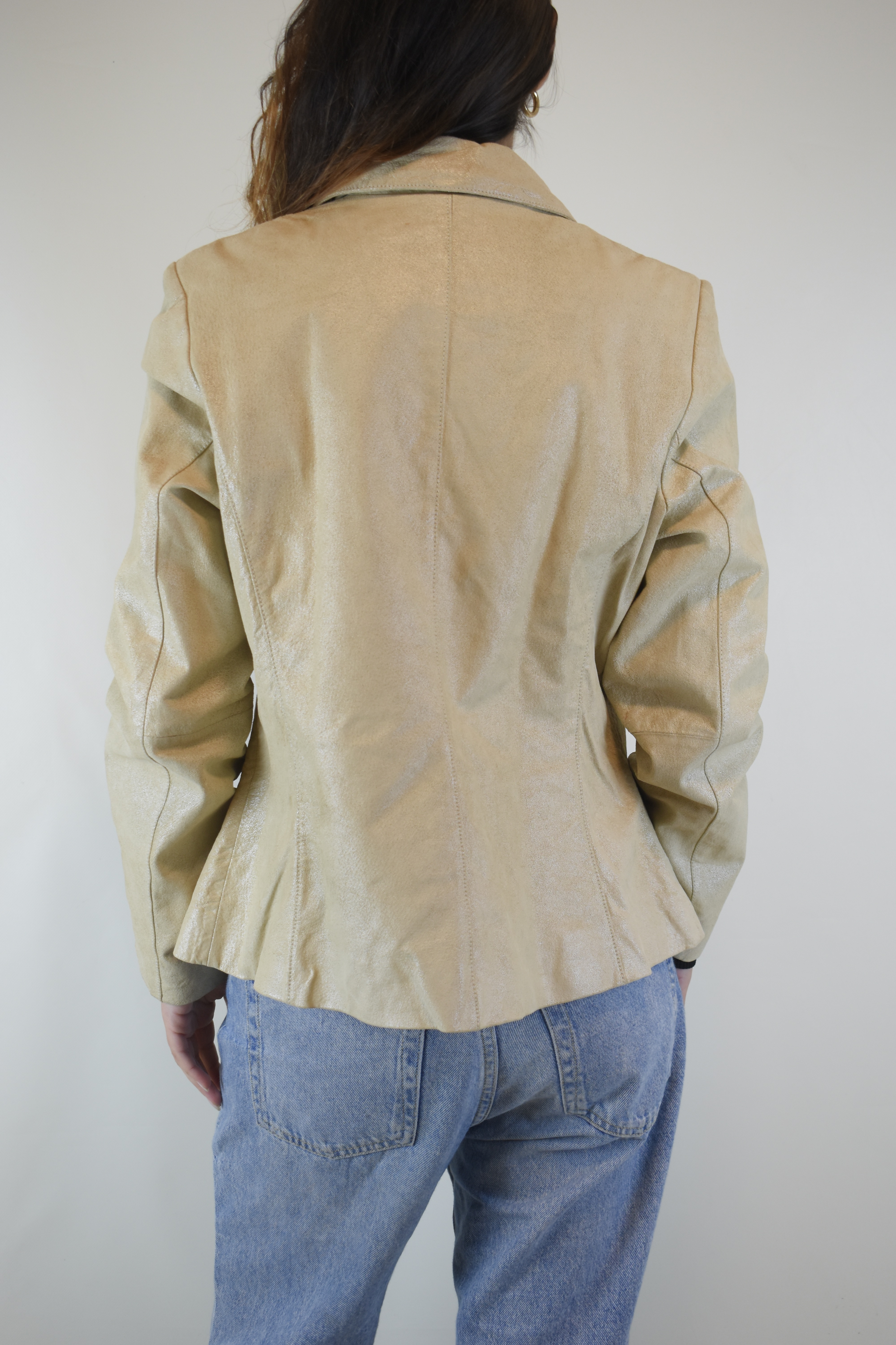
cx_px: 448
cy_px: 672
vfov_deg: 43.6
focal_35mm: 45
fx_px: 1680
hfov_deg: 29.9
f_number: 5
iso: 400
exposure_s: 1/100
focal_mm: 30
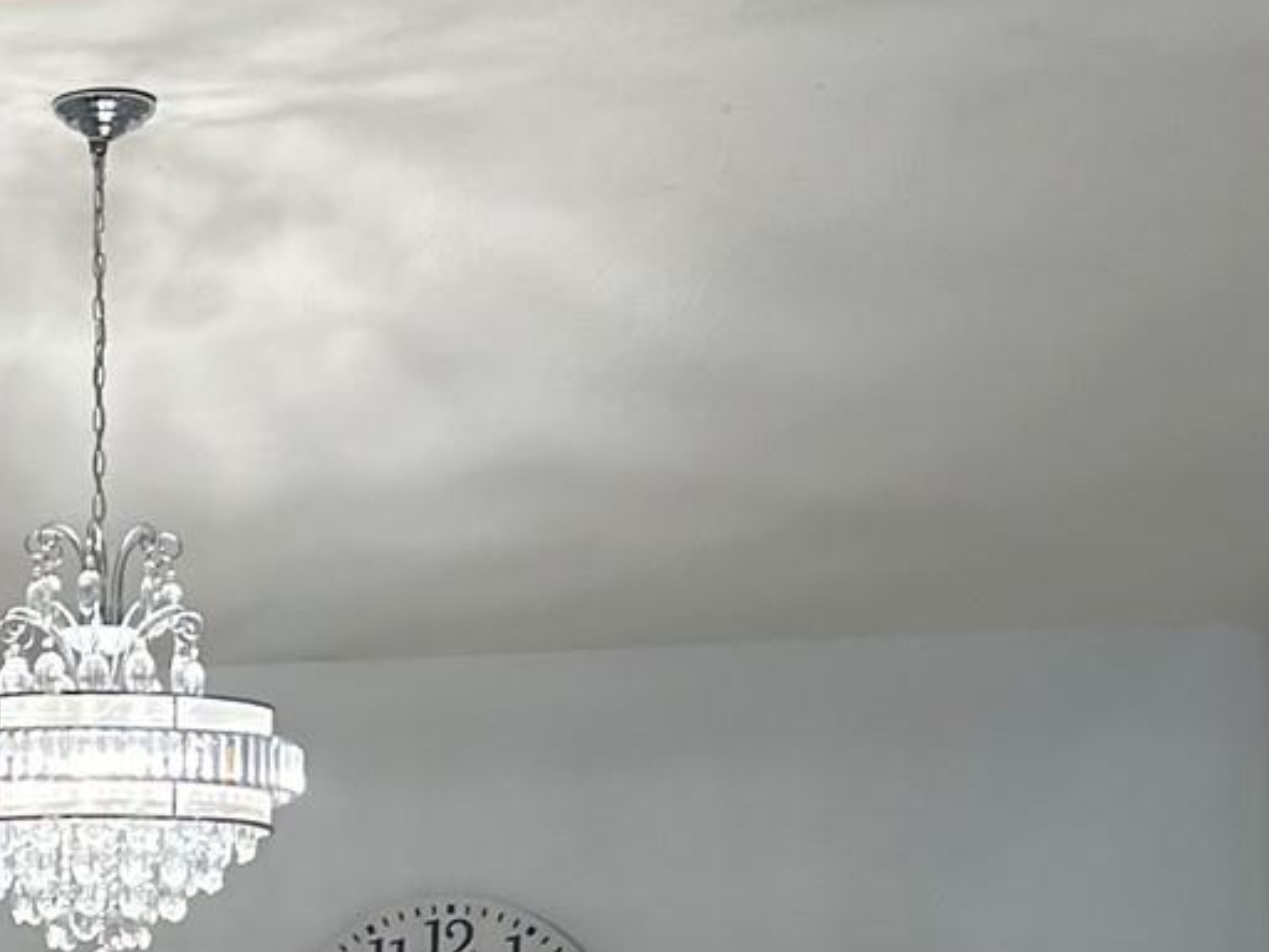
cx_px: -221
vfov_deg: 13.9
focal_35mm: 104
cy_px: 1106
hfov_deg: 18.0
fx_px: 3813
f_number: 1.5
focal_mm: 5.7
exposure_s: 1/120
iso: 64
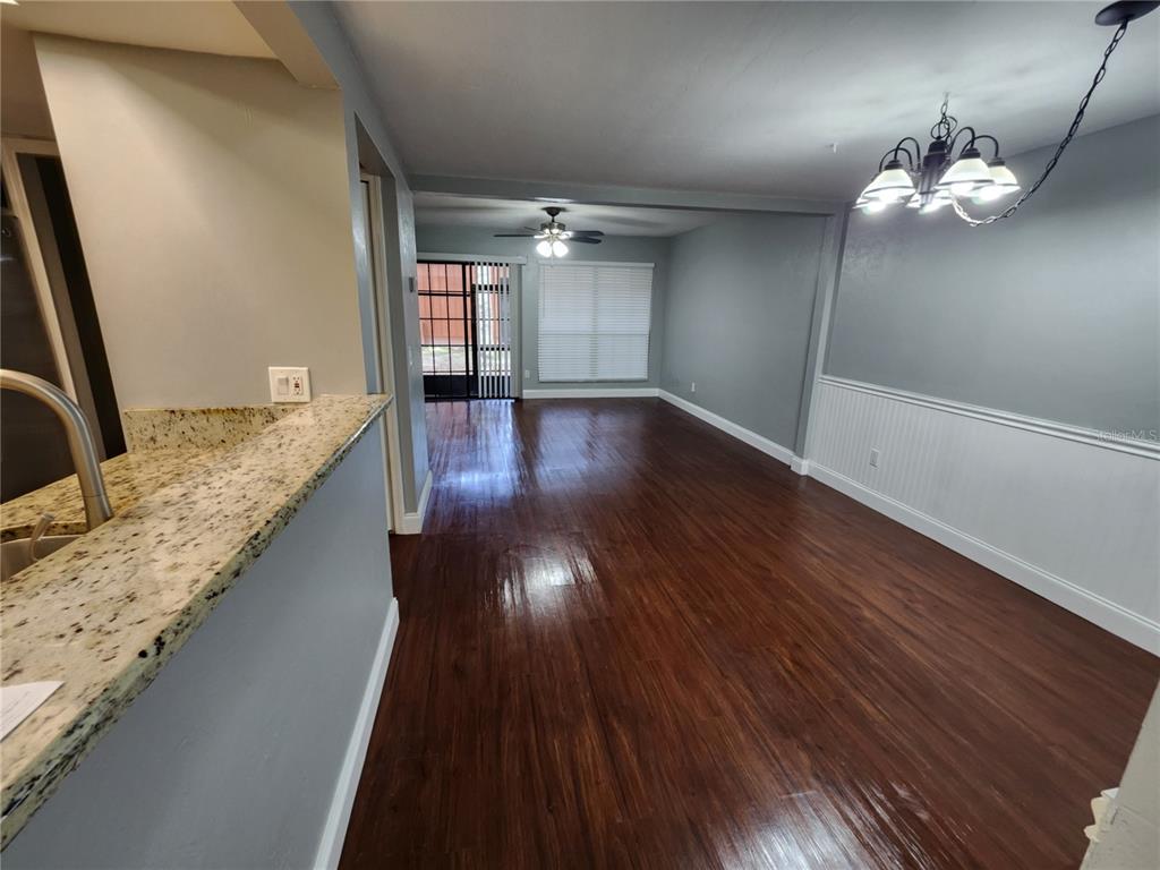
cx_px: 580
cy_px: 435
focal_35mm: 13
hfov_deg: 106.2
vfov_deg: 89.9
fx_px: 436
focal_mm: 2.2
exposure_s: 1/60
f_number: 2.2
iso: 250
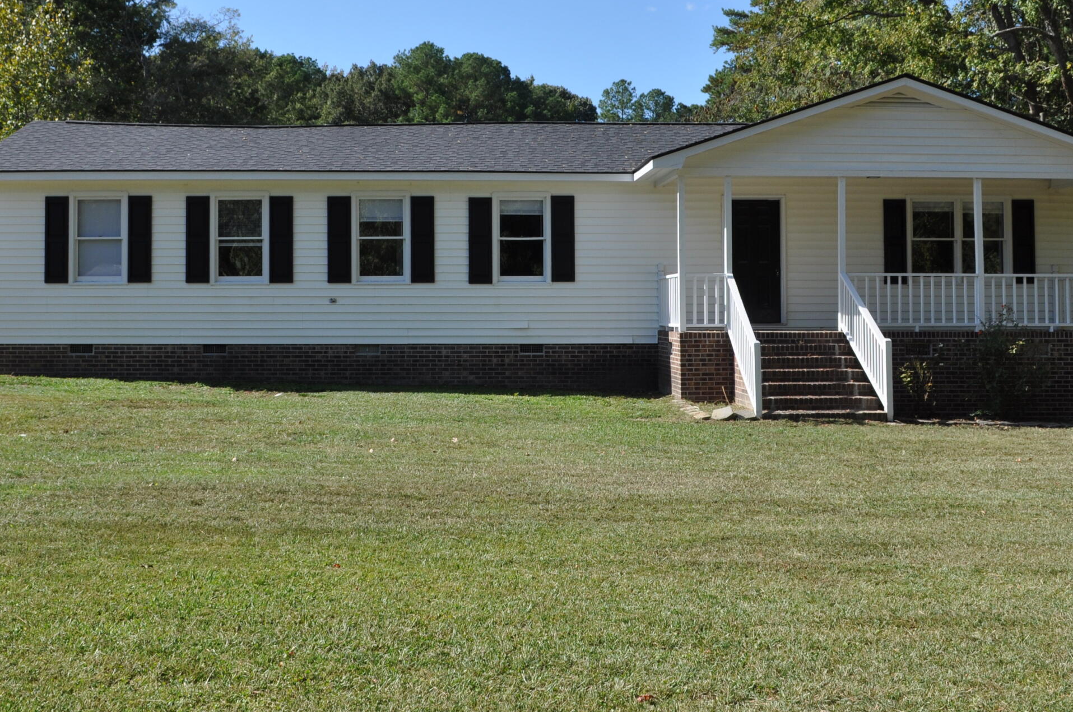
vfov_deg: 28.4
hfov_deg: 42.0
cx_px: 527
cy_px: 233
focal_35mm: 47
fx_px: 1399
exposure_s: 1/320
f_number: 9
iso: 200
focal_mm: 20
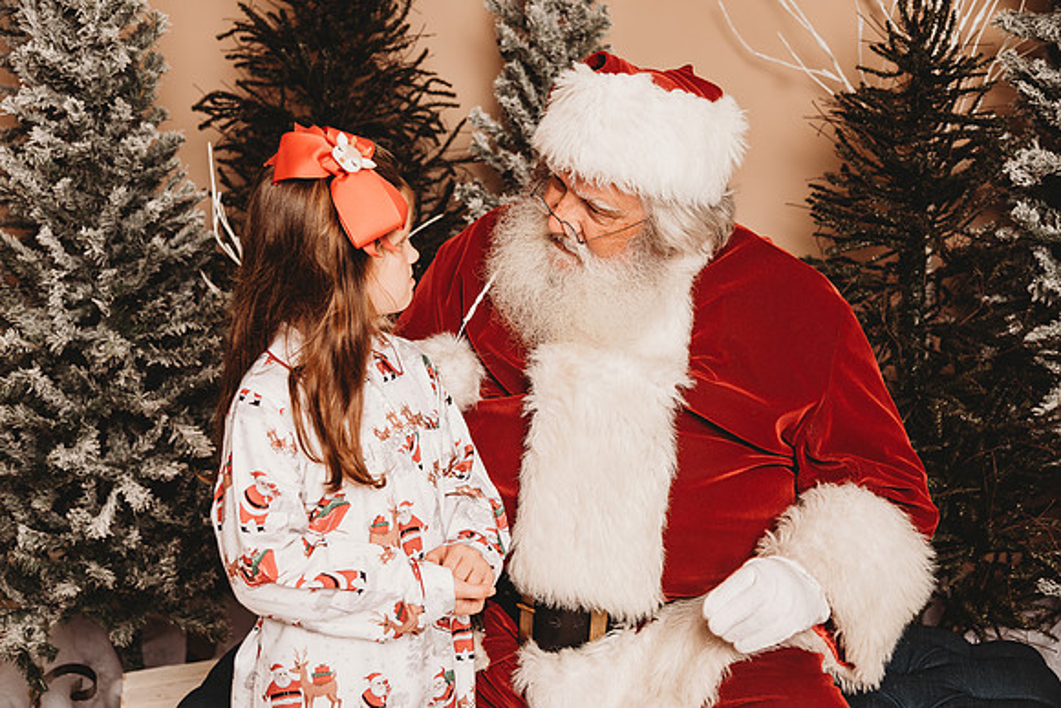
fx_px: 1120
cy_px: 354
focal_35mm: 38
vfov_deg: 35.1
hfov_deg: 50.7
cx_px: 530
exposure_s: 1/160
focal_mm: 38
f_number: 4
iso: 100
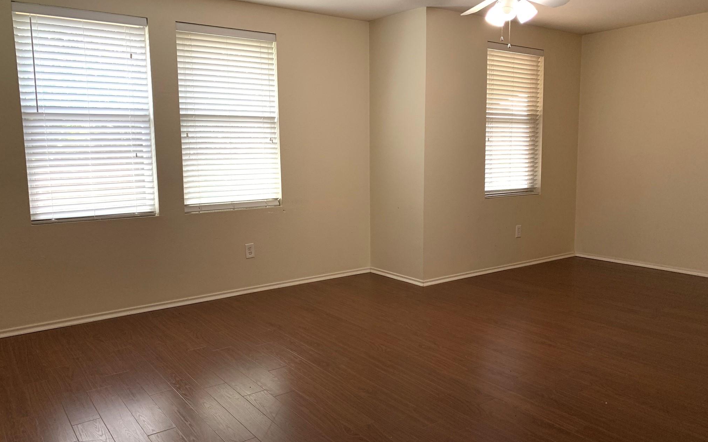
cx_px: 353
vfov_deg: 44.5
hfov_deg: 66.5
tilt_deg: -9.5
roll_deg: +0.3
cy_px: 222
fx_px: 540
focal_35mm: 28
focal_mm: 4.25
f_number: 1.8
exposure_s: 1/121
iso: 64
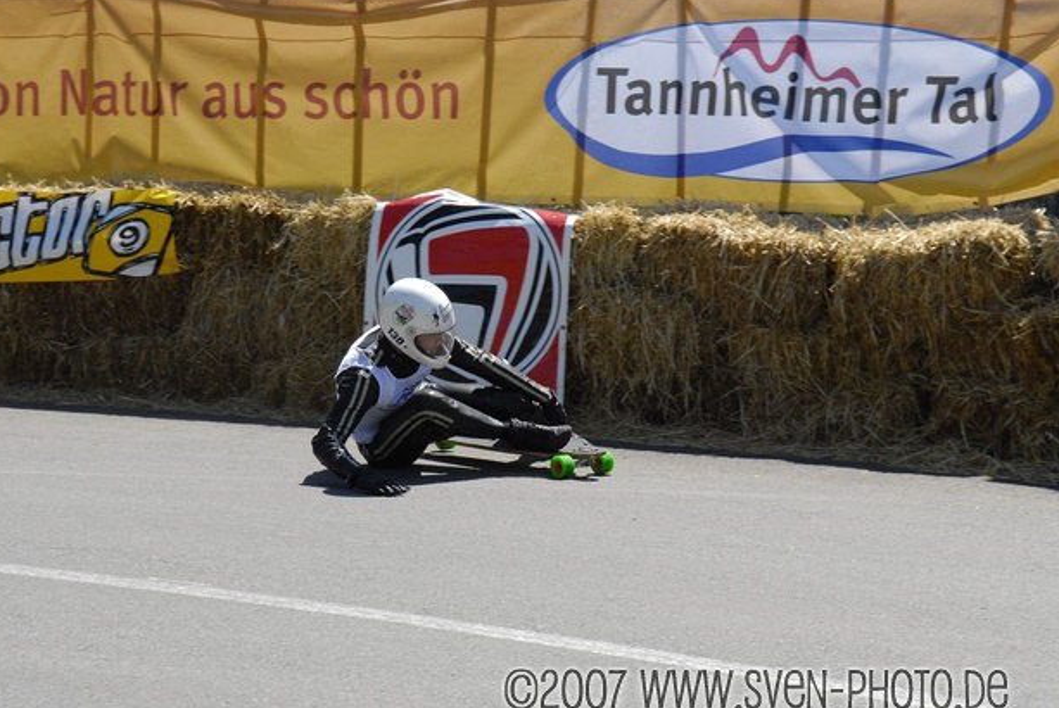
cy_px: 371
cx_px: 494
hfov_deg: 23.0
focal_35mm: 89
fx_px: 2607
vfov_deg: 15.5
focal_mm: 55
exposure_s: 1/500
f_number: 7.1
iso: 320
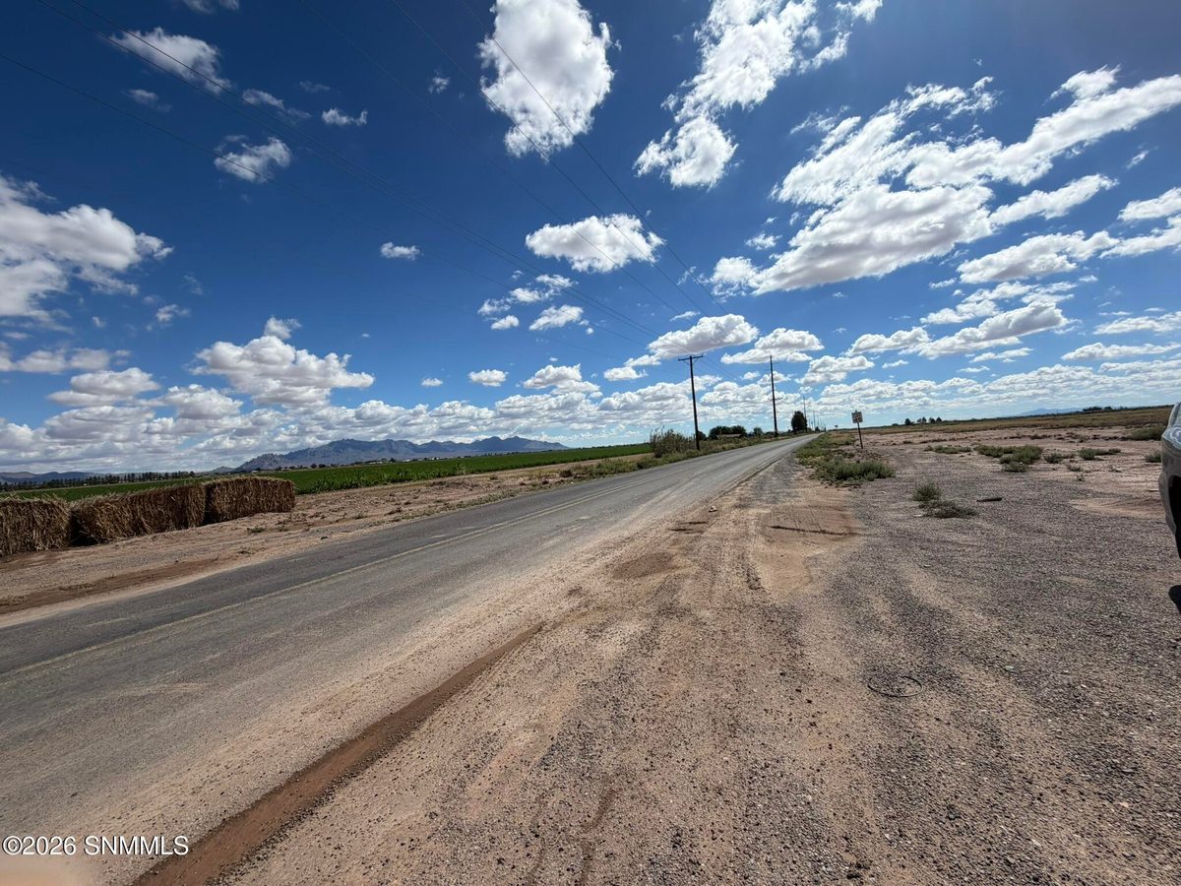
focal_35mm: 14
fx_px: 478
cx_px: 590
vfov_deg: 85.7
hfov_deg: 102.1
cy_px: 443
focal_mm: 2.22
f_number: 2.2
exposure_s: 1/1745
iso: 20
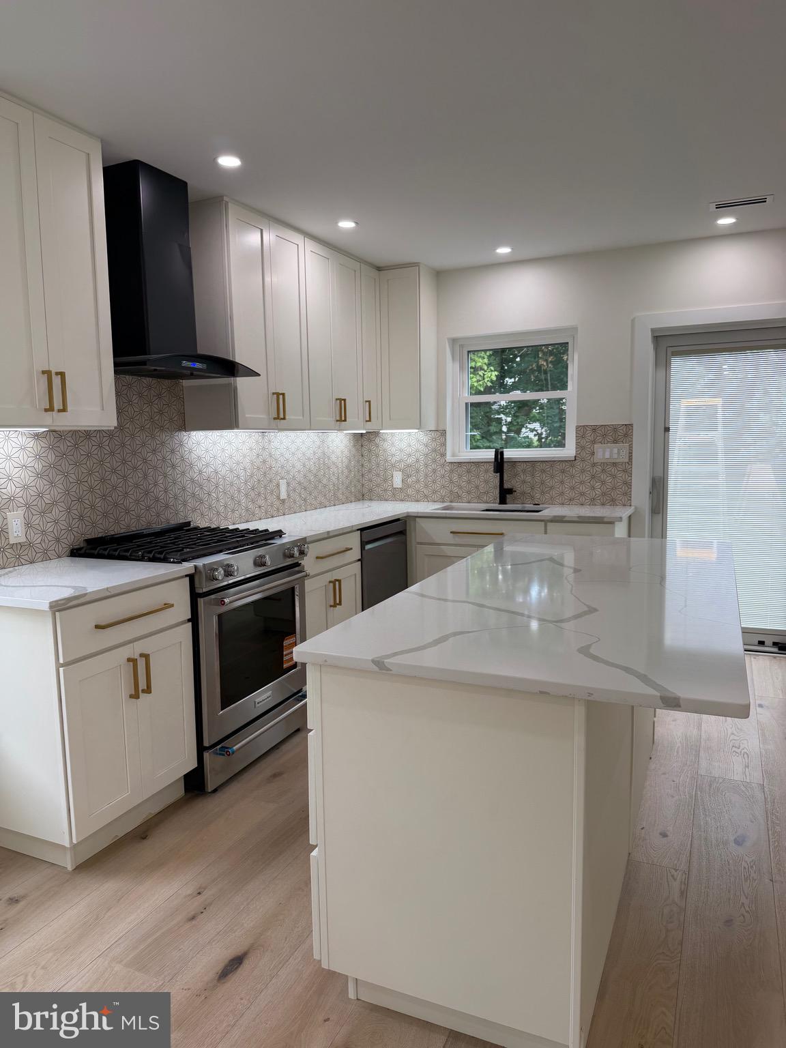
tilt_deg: -6.3
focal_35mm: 24
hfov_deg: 56.8
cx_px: 393
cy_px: 524
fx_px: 727
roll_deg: +1.5
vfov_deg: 71.6
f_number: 1.78
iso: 50
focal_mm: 6.76
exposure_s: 1/120
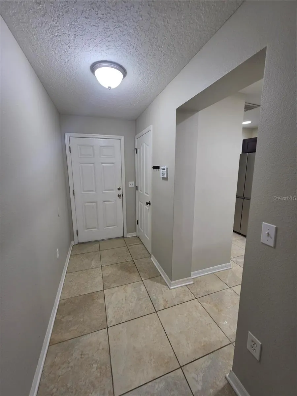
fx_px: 149
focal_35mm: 13
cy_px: 198
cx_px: 148
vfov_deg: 106.2
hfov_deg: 89.9
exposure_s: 1/60
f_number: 1.9
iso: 200
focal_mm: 2.2
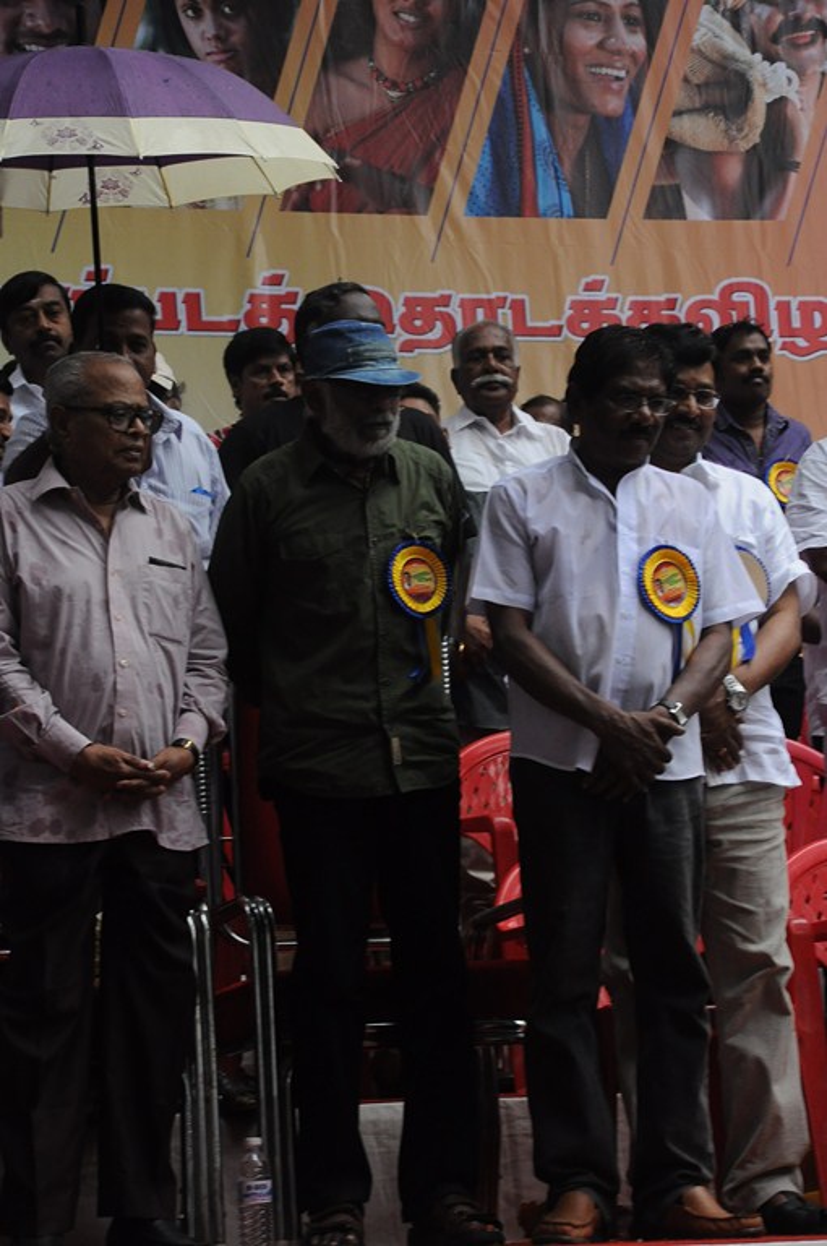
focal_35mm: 120
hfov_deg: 11.4
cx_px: 414
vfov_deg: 17.1
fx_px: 4146
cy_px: 623
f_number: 11
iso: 1250
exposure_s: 1/125
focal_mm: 80
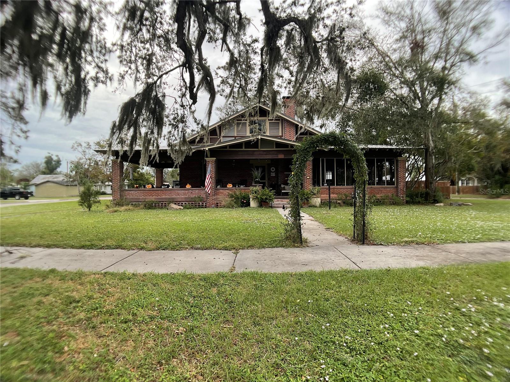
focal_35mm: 29
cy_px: 191
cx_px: 255
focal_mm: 3
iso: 16
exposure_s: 1/403
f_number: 1.8
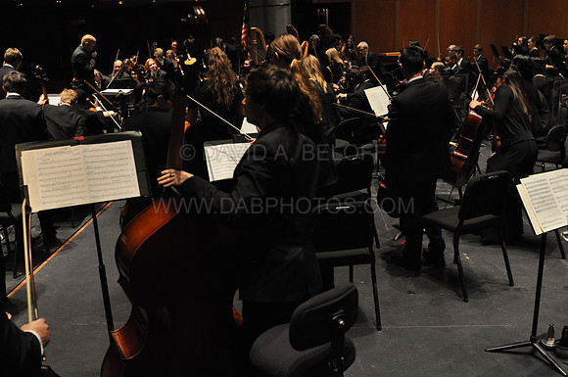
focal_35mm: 36
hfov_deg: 53.2
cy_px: 188
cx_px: 284
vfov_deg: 36.8
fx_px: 567
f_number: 2.8
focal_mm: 24
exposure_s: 1/250
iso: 1600
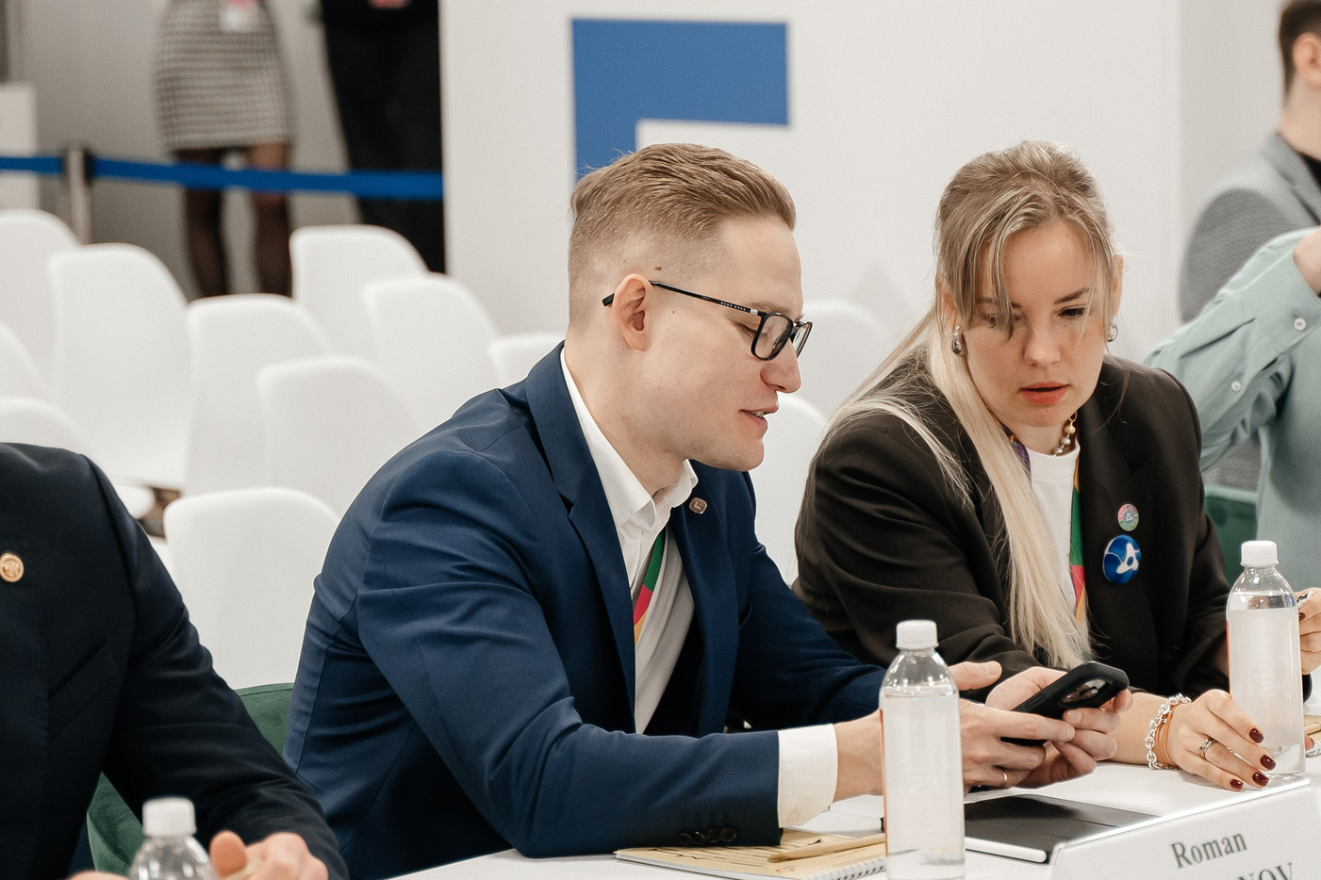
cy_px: 490
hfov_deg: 14.9
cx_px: 816
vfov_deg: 9.9
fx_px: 5063
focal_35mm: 138
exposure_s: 1/125
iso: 1600
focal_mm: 75
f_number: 2.8
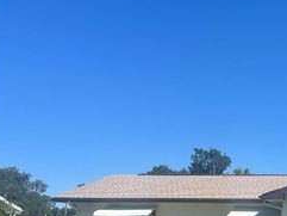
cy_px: 205
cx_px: 287
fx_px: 448
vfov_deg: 26.0
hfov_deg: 32.6
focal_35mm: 54
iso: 50
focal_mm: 5.7
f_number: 1.5
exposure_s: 1/3968
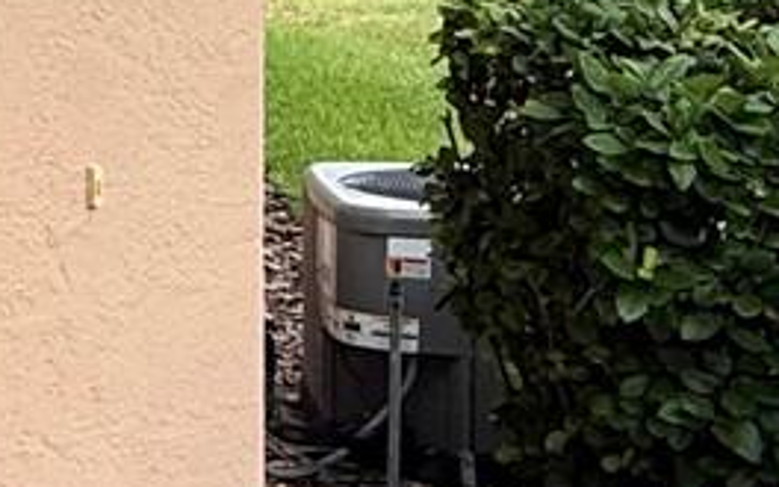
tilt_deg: -2.7
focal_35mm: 90
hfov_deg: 16.5
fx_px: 1911
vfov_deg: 14.3
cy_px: -15
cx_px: -844
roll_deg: +2.3
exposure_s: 1/760
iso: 64
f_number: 2.2
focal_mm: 2.22
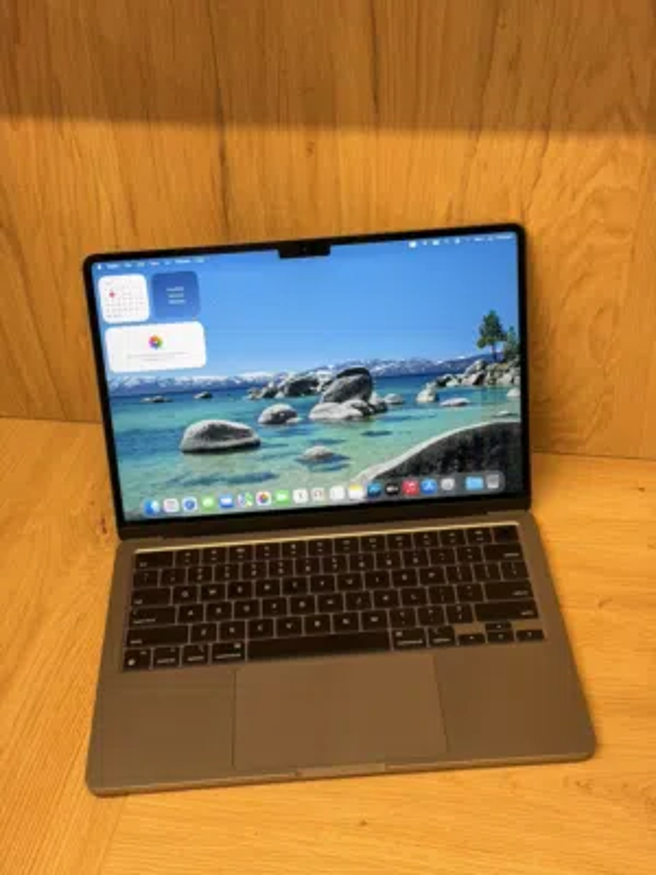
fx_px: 1213
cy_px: 438
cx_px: 328
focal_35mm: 48
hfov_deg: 30.3
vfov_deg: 39.7
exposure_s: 1/50
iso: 125
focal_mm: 6.76
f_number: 1.78
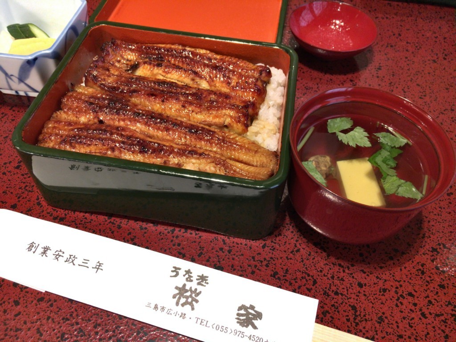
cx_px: 228
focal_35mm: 29
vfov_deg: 48.2
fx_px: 382
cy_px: 171
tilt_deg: -52.1
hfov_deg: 61.7
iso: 800
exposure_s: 1/30
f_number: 2.2
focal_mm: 4.15
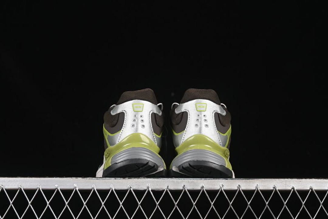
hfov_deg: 27.0
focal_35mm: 75
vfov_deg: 18.2
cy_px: 110
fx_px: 683
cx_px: 164
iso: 160
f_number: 6.3
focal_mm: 50
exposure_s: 1/60
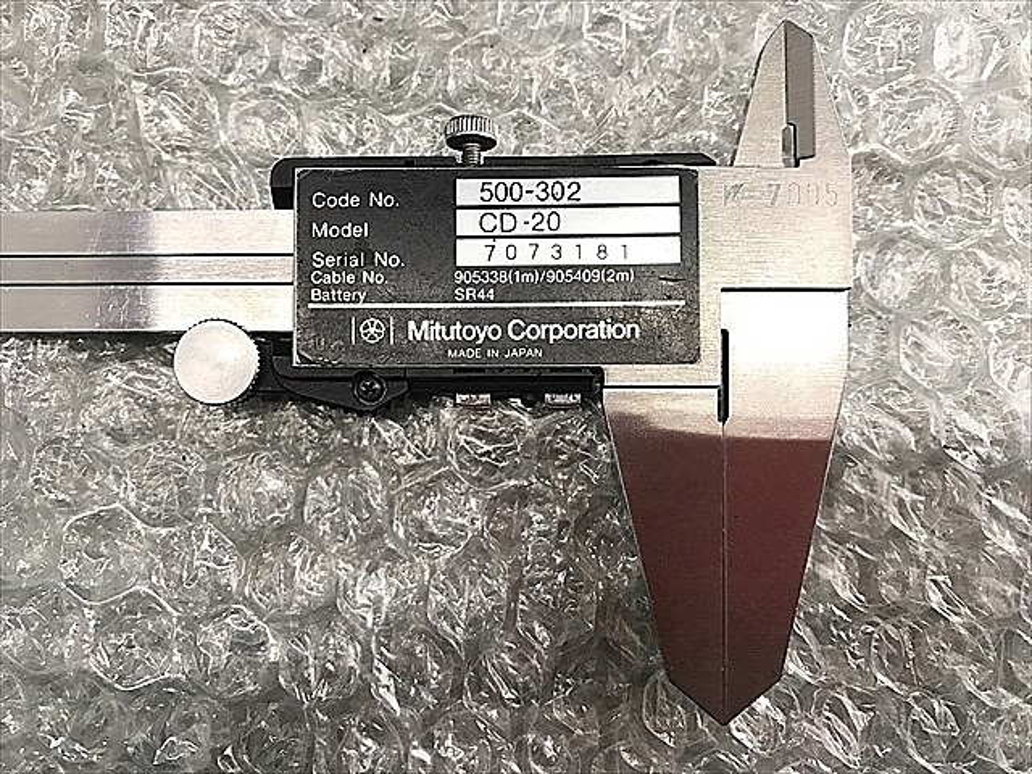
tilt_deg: -87.0
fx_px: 835
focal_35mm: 28
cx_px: 516
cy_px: 387
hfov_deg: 63.4
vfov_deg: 49.7
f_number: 1.8
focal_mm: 3.99
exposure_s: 1/33
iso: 40
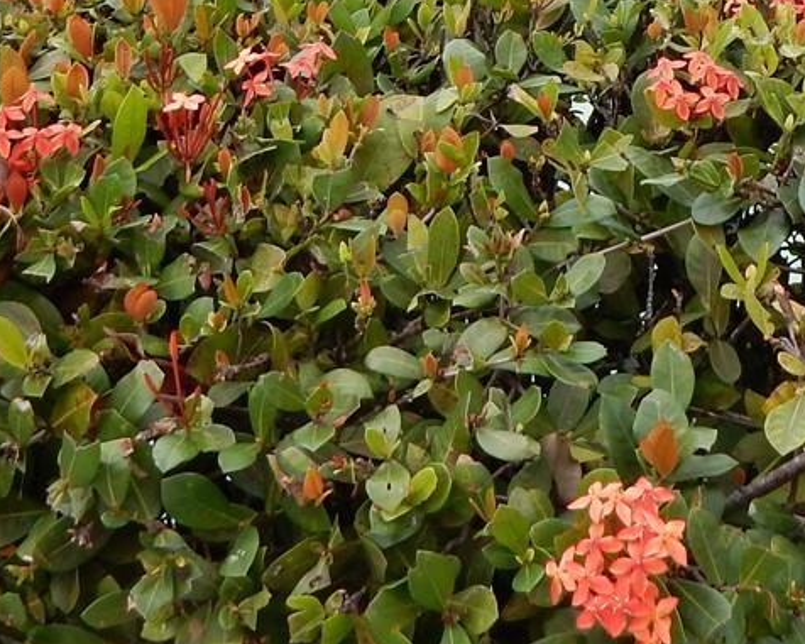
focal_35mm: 82
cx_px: 563
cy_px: -314
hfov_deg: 23.1
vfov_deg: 17.0
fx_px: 1954
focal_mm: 4.5
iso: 125
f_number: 3.7
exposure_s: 1/250
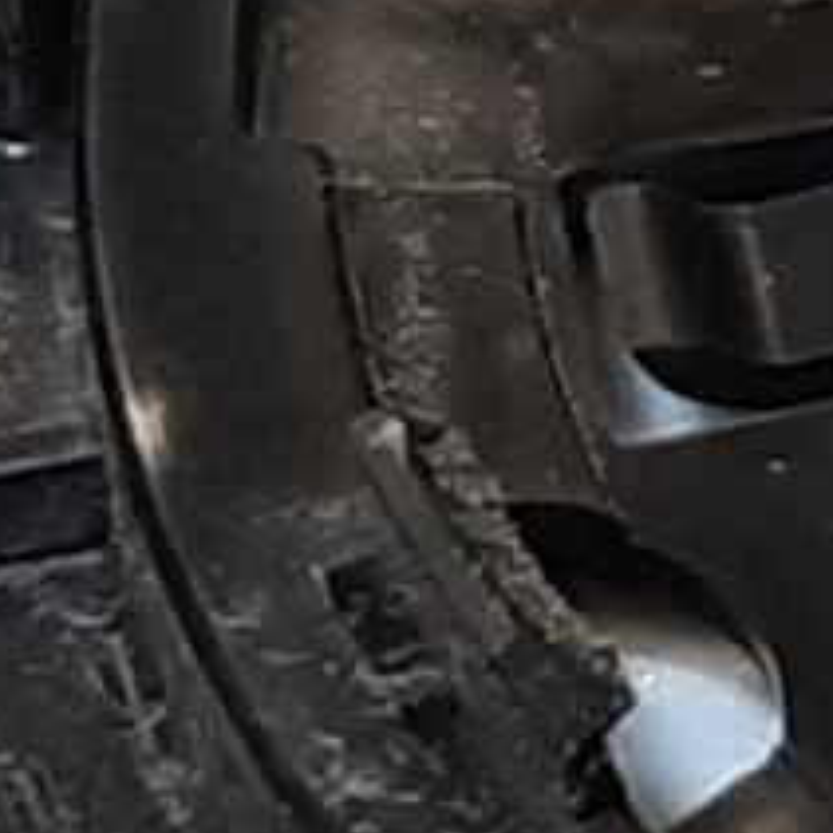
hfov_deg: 7.5
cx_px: 1808
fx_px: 6071
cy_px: 201
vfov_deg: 7.8
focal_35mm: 223
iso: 50
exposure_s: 1/50
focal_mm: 3.93
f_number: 1.7
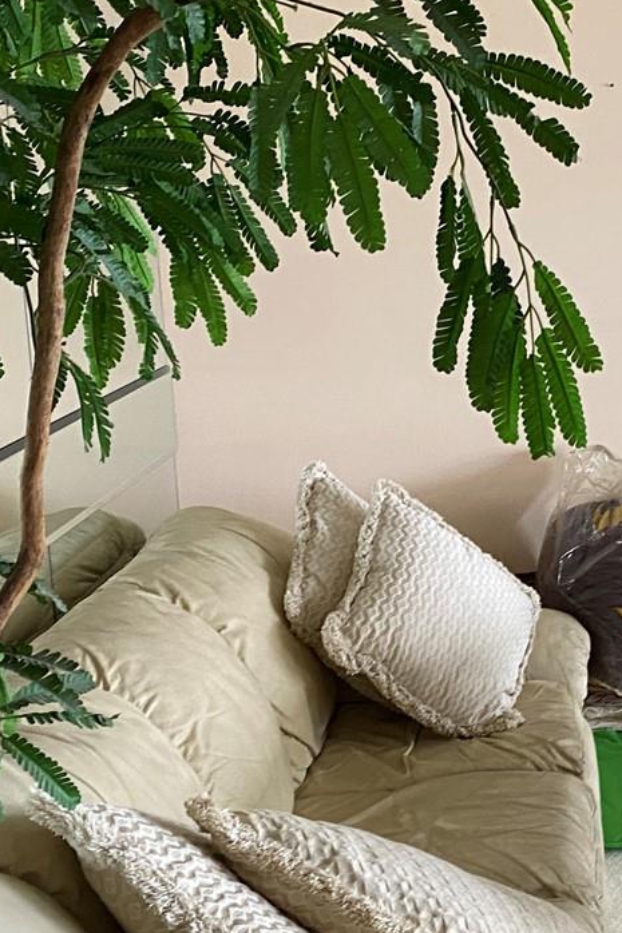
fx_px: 1608
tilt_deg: -15.8
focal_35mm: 62
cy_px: 584
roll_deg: +0.9
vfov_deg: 32.2
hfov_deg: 21.1
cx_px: 630
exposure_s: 1/60
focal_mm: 4.25
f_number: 1.8
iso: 160
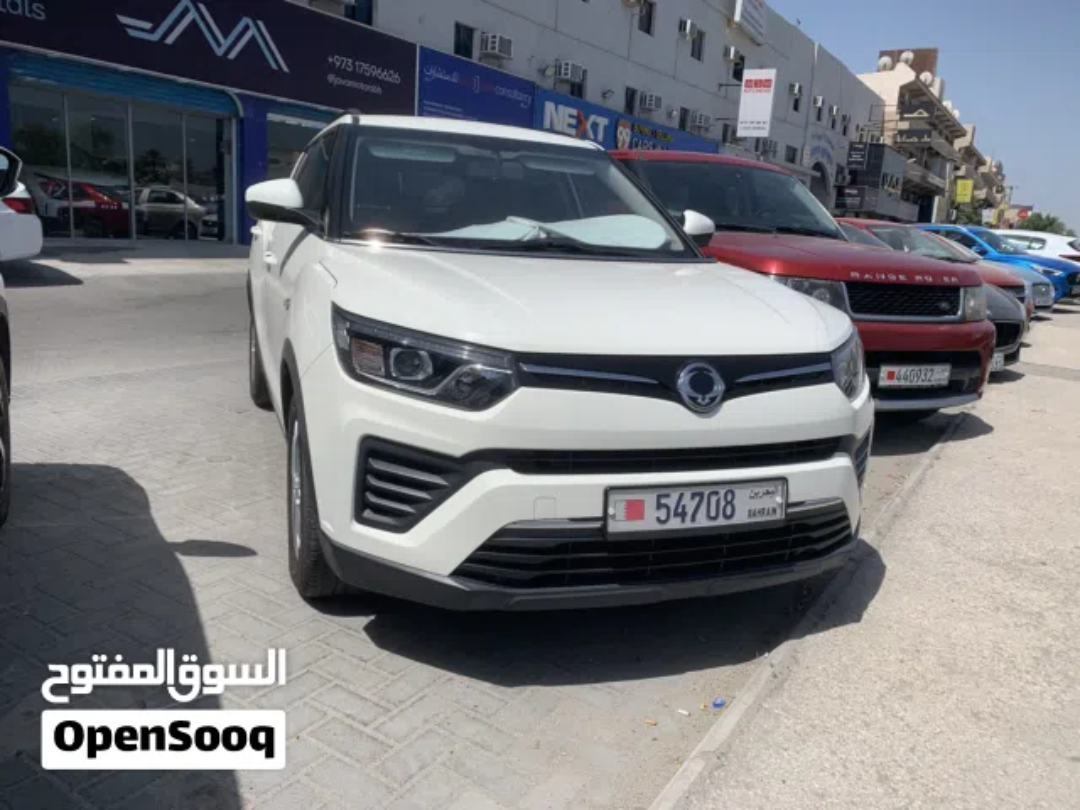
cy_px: 405
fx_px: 811
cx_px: 540
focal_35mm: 26
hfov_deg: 67.3
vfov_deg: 53.1
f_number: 1.8
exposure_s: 1/4274
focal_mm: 4.25
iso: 25
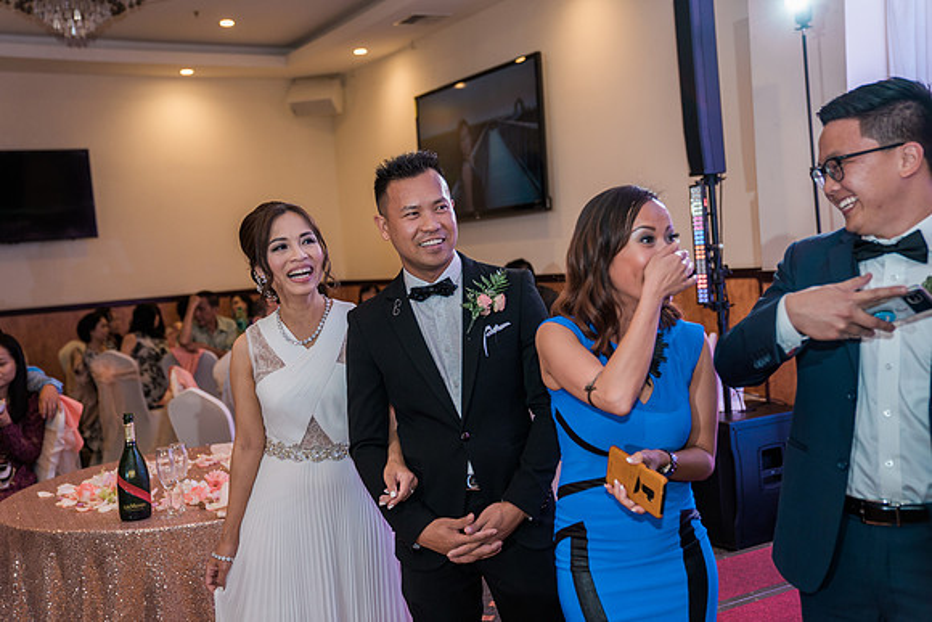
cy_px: 311
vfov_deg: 34.2
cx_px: 466
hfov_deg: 49.5
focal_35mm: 39
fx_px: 1010
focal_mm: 39
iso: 1000
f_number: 2.8
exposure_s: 1/125
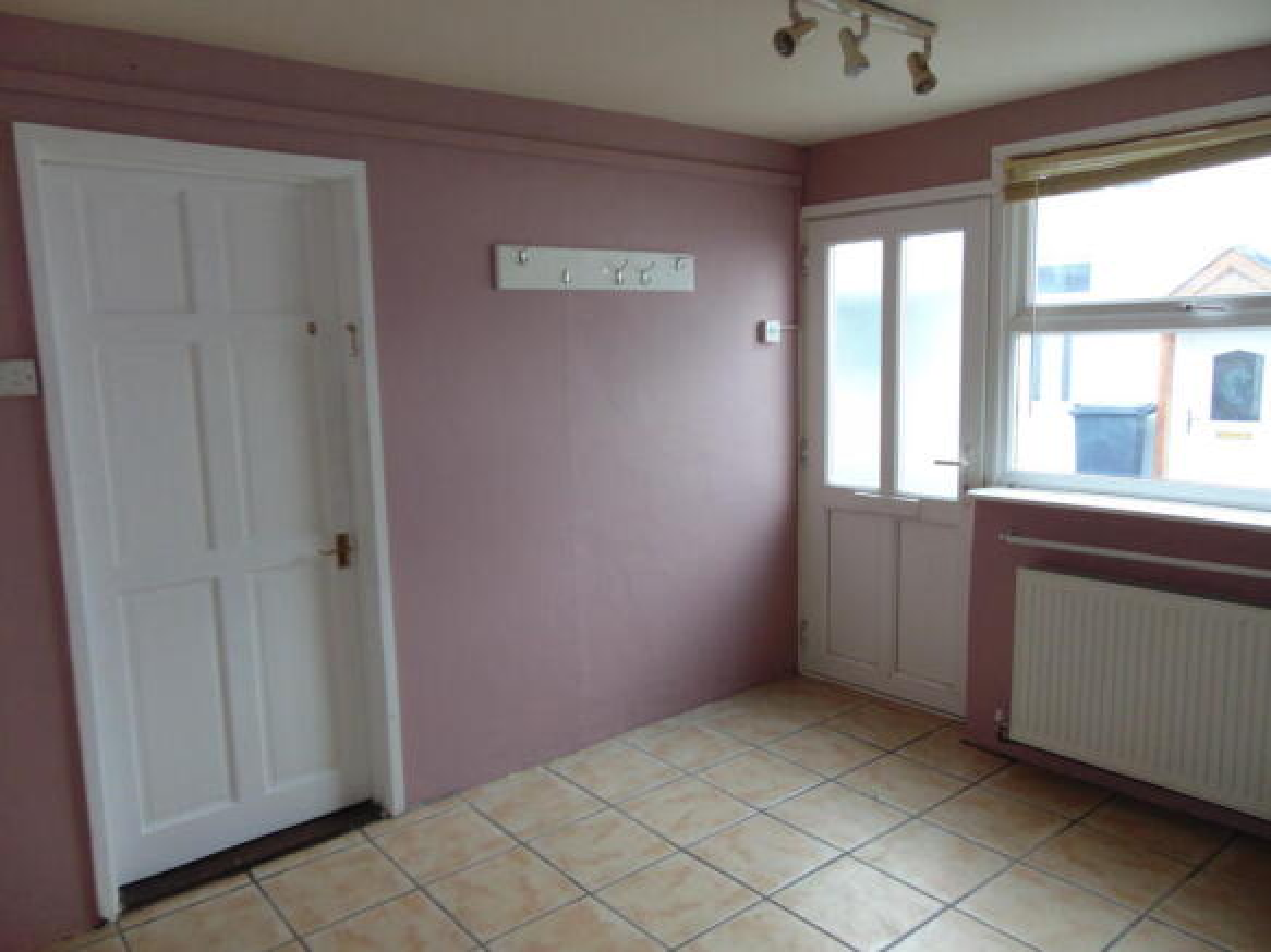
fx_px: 918
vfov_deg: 54.9
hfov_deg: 69.4
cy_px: 476
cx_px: 636
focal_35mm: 25
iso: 160
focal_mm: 4.5
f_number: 3
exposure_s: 1/30
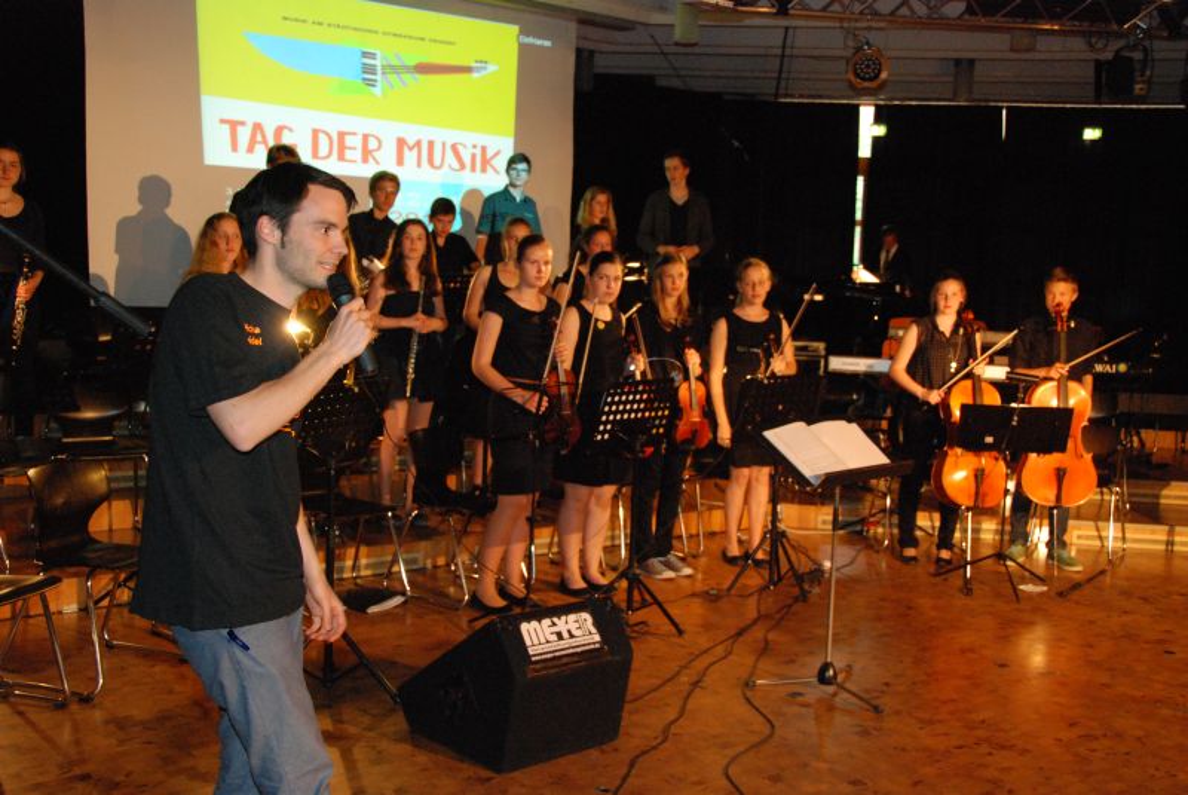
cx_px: 594
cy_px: 398
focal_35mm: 39
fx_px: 1288
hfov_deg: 49.5
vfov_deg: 34.3
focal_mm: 26
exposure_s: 1/40
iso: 1600
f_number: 4
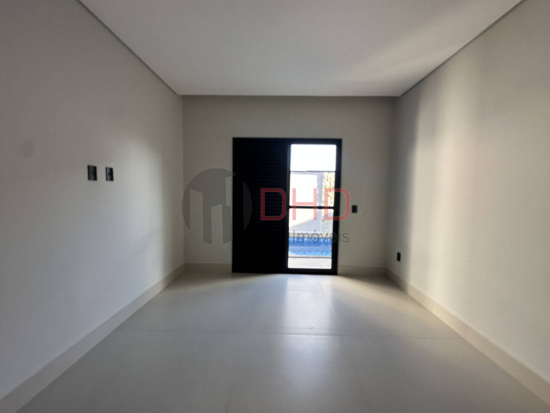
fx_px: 222
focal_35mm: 14
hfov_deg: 102.1
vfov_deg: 85.7
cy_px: 206
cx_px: 275
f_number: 2.2
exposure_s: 1/99
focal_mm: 2.22
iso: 80
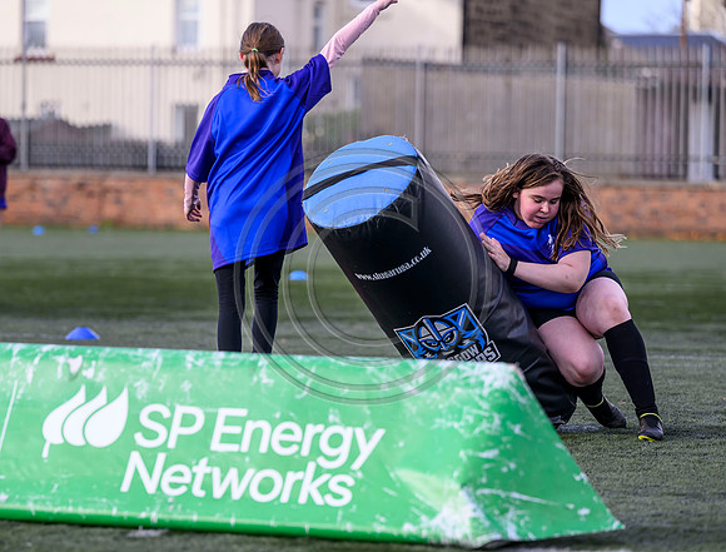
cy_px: 320
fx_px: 3600
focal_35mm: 171
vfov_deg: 8.8
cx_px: 357
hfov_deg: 11.5
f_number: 3.2
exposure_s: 1/1250
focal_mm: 135
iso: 500
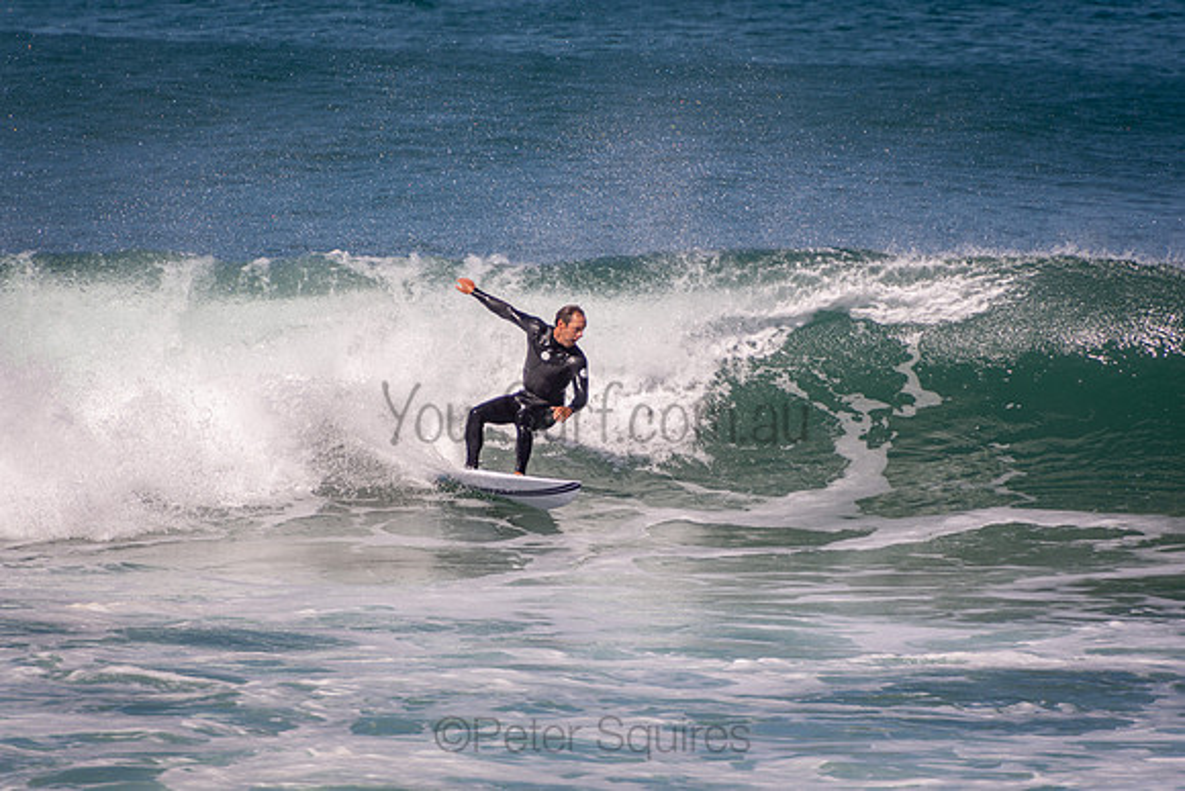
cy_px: 396
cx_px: 592
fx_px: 19754
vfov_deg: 2.3
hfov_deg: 3.4
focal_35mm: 600
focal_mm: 400
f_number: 5.6
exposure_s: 1/1250
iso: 140
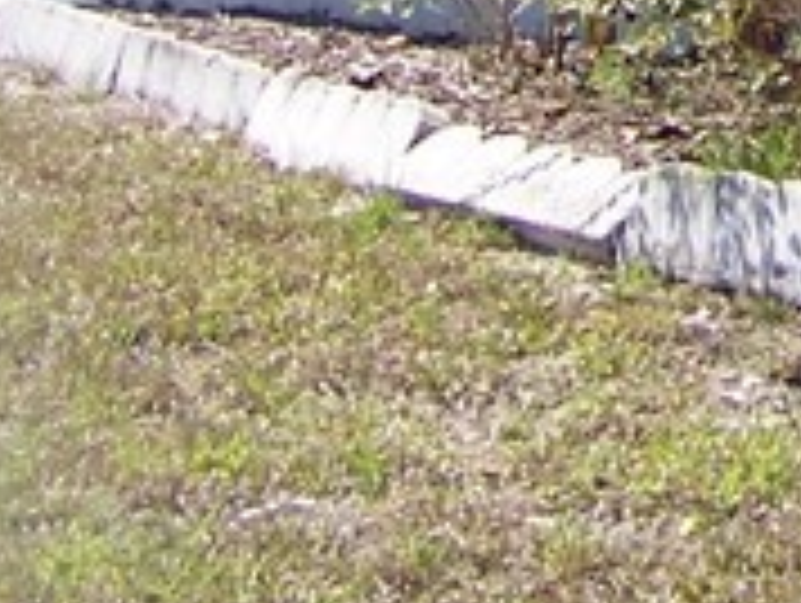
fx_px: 4796
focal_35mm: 207
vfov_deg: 6.7
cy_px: -999
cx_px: 1638
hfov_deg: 9.0
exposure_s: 1/640
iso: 64
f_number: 2.8
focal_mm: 5.85
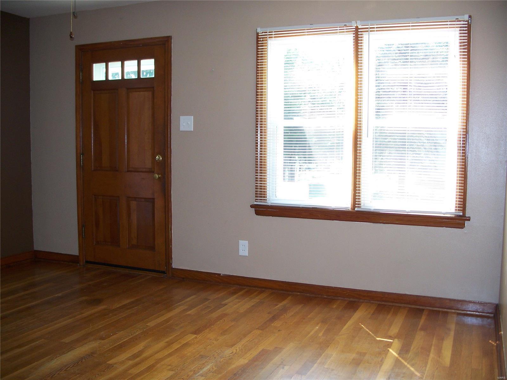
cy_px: 190
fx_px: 542
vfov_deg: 38.7
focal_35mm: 37
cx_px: 254
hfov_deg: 50.1
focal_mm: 7.8
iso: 125
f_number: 2.8
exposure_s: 1/60
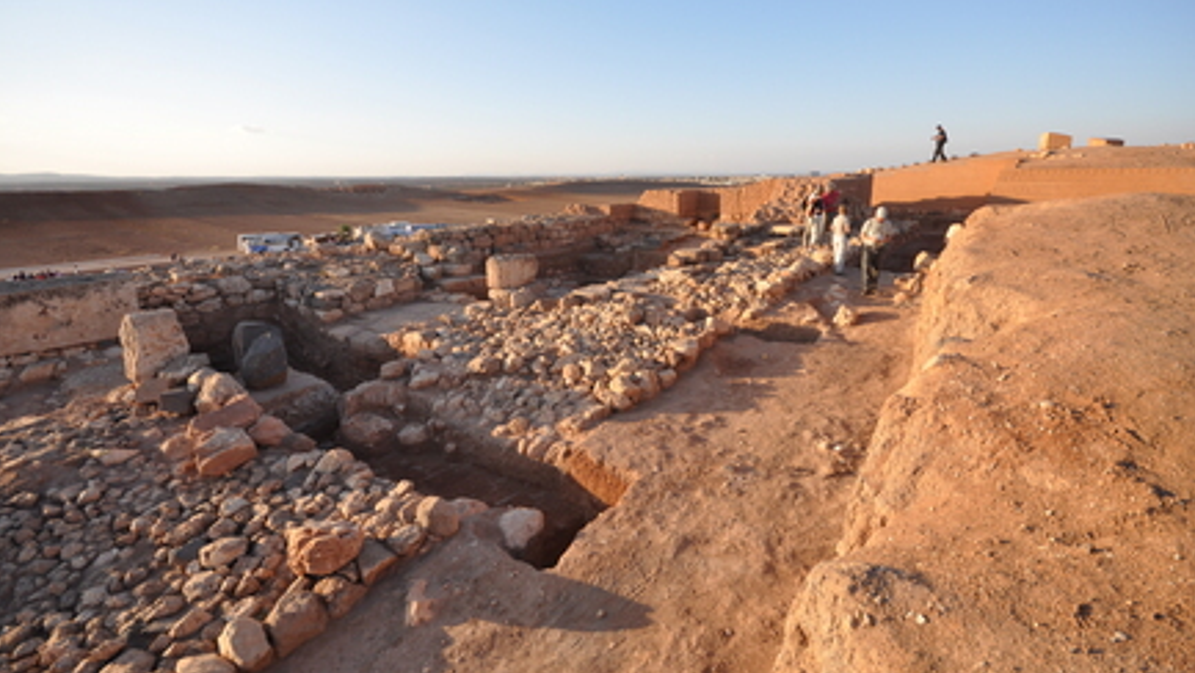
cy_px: 281
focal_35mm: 18
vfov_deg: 62.1
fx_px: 556
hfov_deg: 94.1
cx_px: 596
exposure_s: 1/200
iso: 200
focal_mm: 11
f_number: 7.1
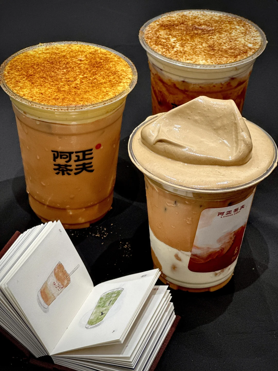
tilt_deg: -35.0
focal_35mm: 77
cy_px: 186
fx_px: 825
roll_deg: -2.8
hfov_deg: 19.1
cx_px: 139
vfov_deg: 25.3
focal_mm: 9
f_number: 2.8
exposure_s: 1/100
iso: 100
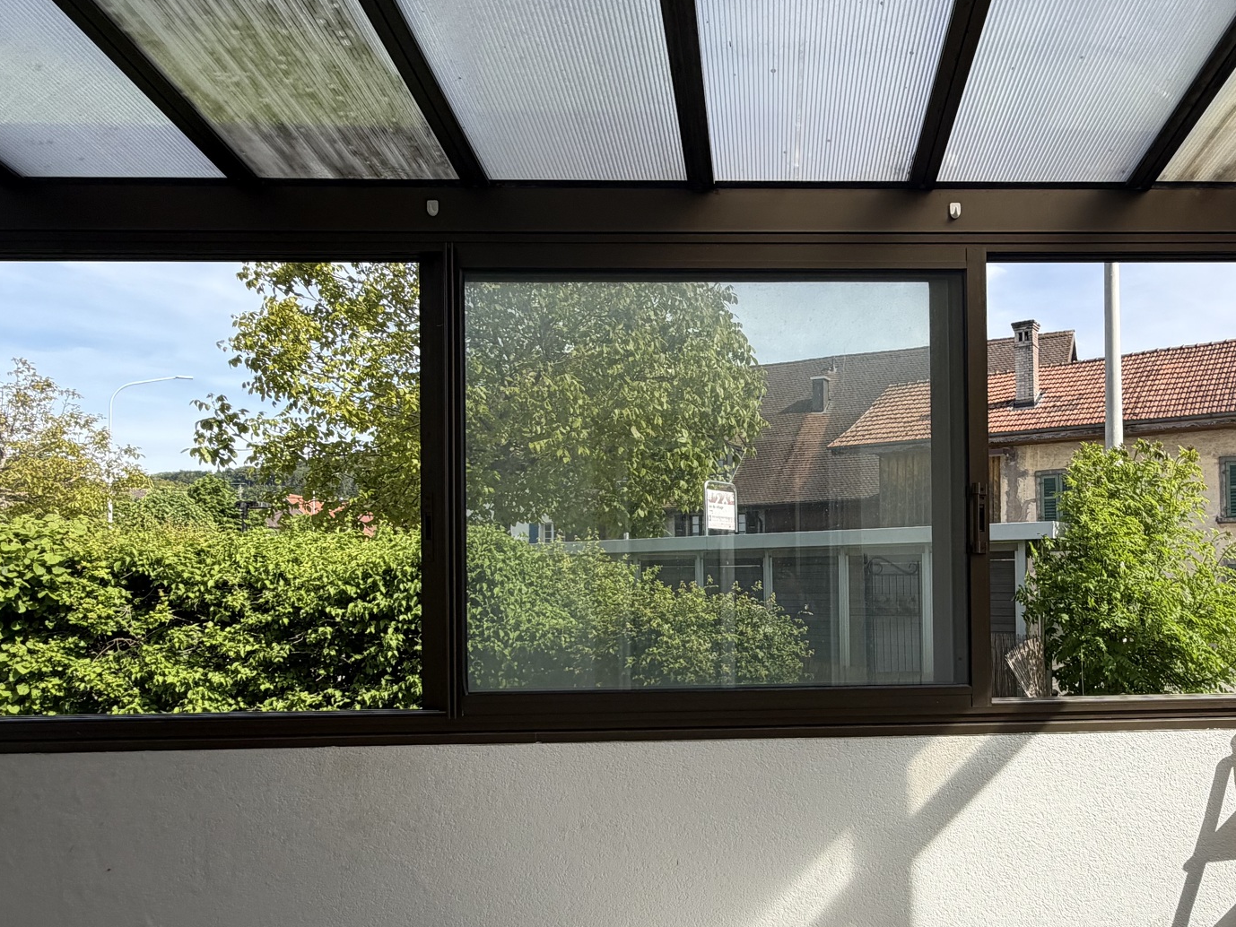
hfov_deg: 65.8
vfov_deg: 52.6
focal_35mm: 26
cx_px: 806
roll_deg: +1.2
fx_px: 929
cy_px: 567
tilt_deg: +0.5
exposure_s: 1/770
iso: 32
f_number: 2.2
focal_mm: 2.22
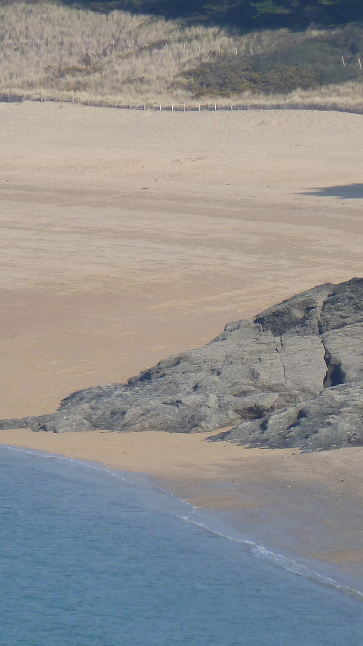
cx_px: 156
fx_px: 9945
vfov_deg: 3.7
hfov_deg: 2.1
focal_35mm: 581
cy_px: 323
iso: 80
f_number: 4.9
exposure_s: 1/400
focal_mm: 49.2
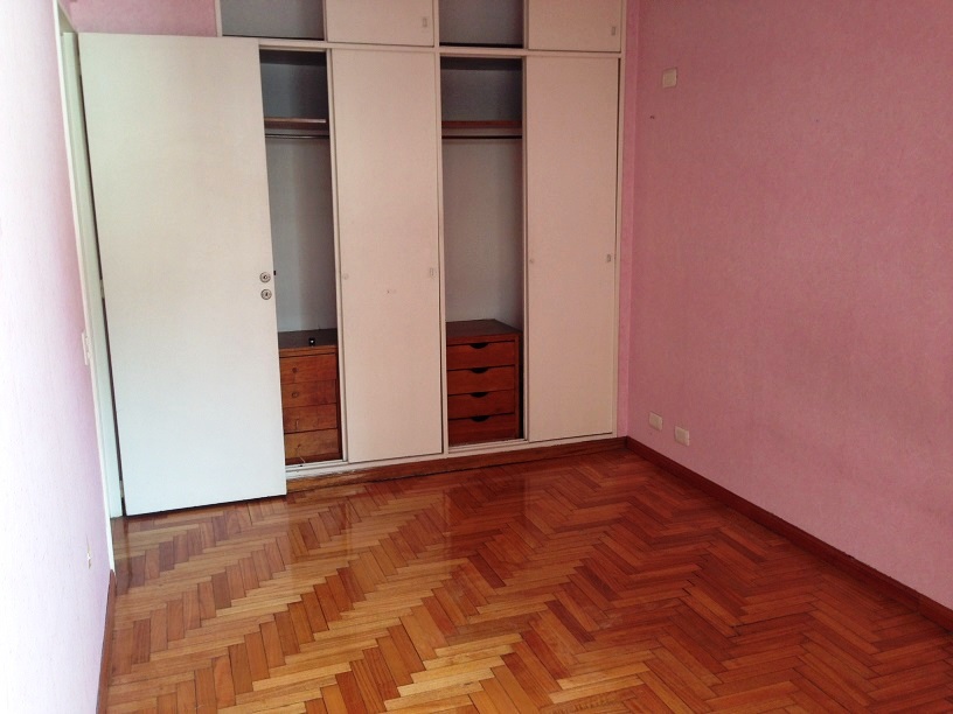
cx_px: 476
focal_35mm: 33
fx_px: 909
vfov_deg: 42.9
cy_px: 357
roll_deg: +1.5
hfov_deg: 55.4
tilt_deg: -11.6
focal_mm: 4.12
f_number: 2.4
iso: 50
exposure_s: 1/30
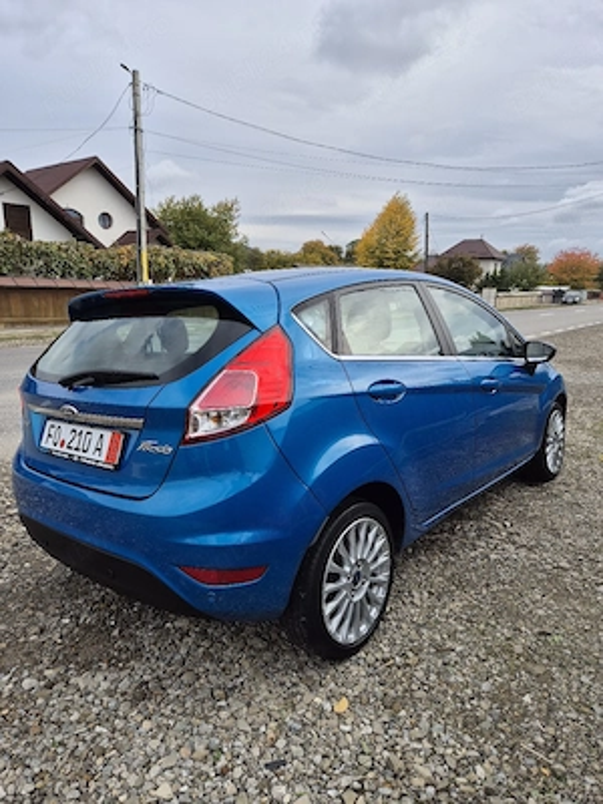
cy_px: 402
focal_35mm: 23
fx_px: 534
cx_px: 302
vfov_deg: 73.9
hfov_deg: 58.9
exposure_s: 1/1429
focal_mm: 5.4
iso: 25
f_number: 1.8
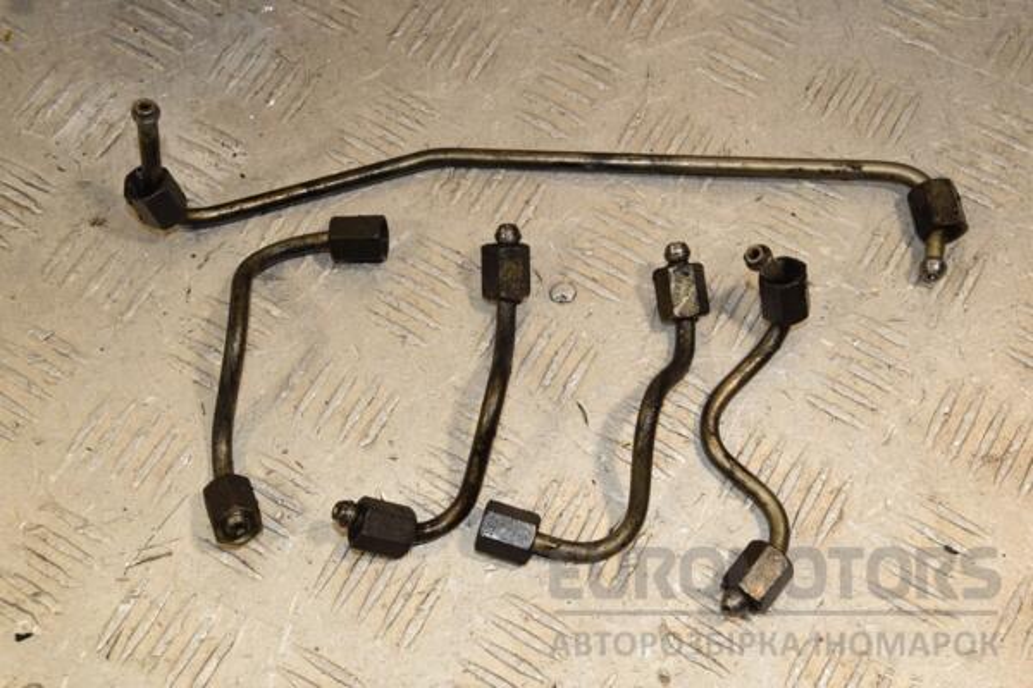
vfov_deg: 21.6
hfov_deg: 31.9
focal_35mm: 63
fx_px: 1808
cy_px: 344
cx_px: 516
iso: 800
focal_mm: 42
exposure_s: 1/200
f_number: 11
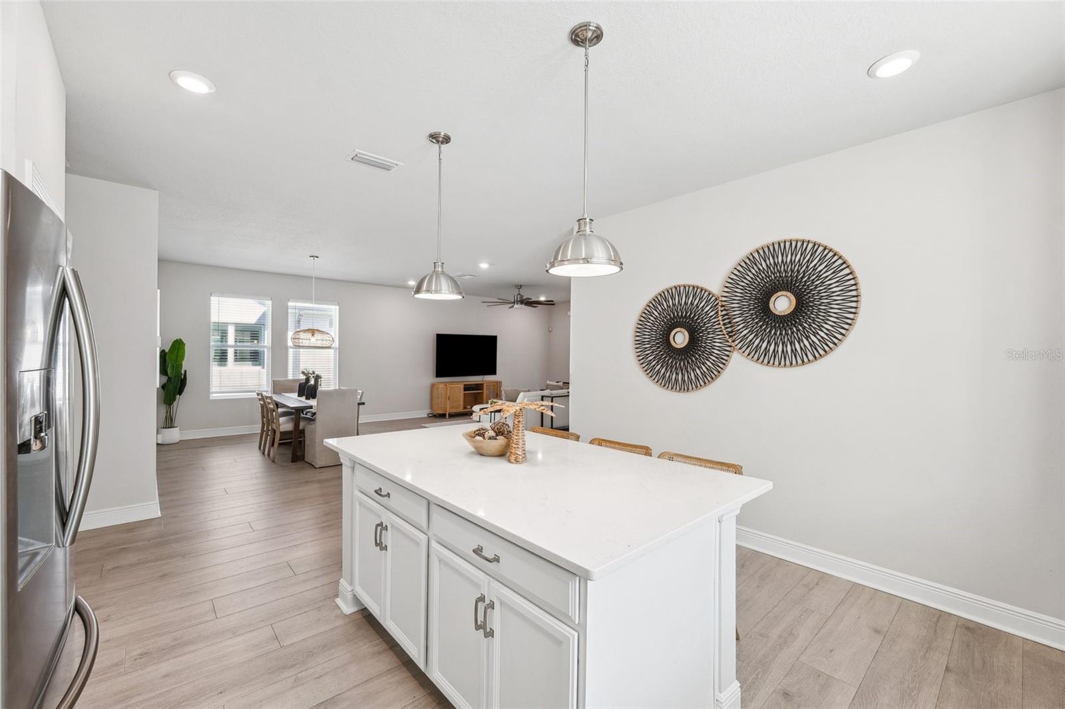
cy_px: 354
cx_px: 532
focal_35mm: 14
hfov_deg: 104.3
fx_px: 414
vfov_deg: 81.2
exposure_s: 1/25
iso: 400
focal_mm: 14
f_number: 8
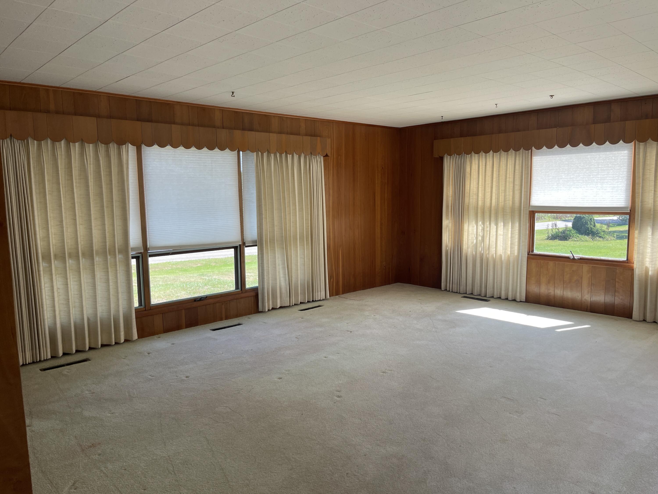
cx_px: 329
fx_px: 475
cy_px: 247
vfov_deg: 54.9
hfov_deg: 69.4
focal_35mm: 25
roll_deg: +0.0
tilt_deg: -7.8
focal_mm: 5.1
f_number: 1.6
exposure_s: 1/218
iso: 32
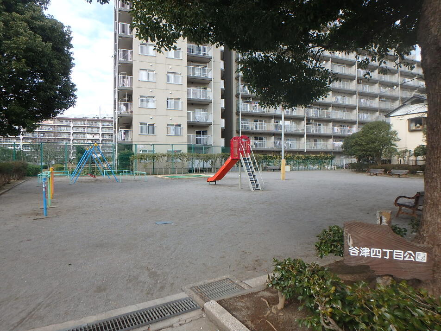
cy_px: 166
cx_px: 220
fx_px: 268
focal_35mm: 21
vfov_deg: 63.4
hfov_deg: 79.0
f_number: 3.5
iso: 125
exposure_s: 1/500
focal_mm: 3.7
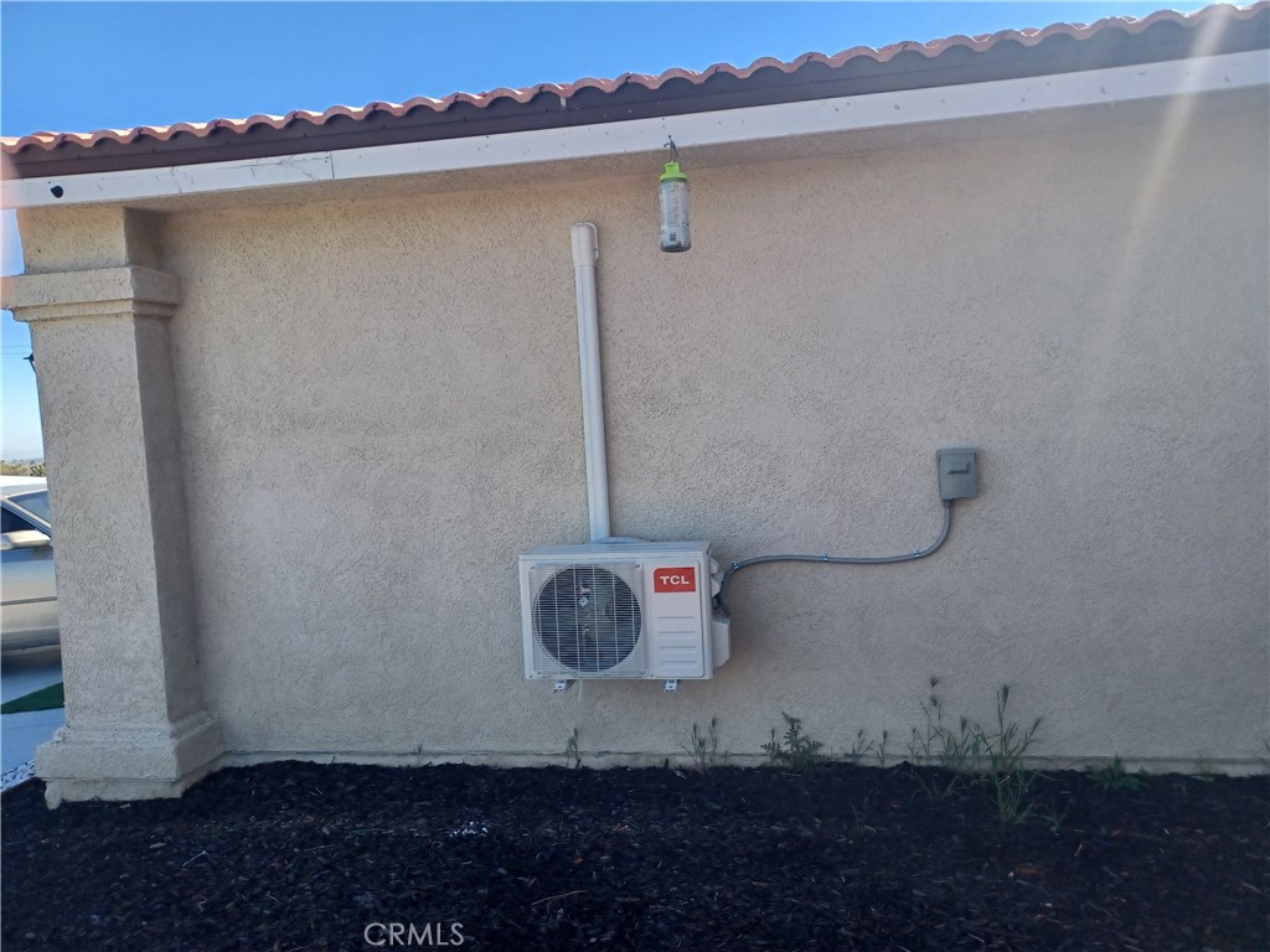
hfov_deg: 69.4
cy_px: 476
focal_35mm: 25
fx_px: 917
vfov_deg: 54.9
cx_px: 635
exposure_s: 1/187
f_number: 1.8
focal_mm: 4.6
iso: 32
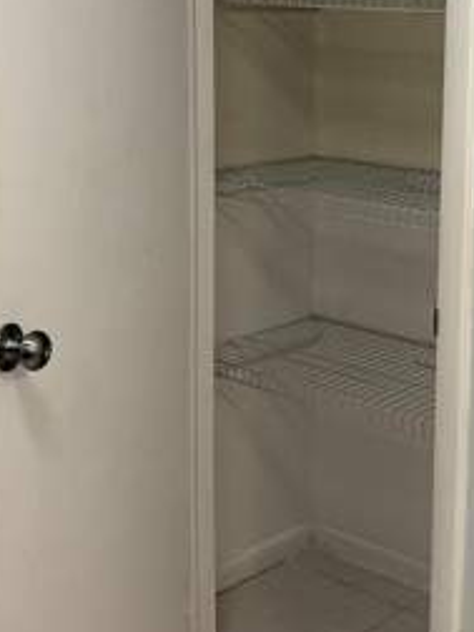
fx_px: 1205
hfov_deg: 21.9
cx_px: 384
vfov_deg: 29.1
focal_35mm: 66
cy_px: 188
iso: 100
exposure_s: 1/60
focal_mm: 5.96
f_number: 1.6
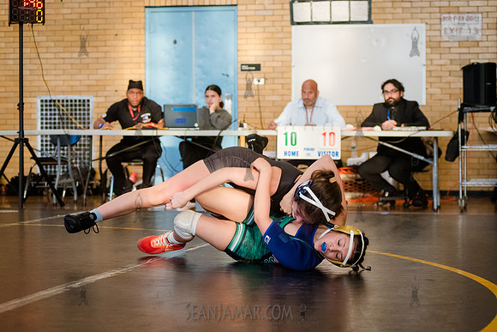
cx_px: 258
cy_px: 171
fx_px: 1313
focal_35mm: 95
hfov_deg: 21.4
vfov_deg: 14.4
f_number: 3.5
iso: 5000
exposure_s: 1/400
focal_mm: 80
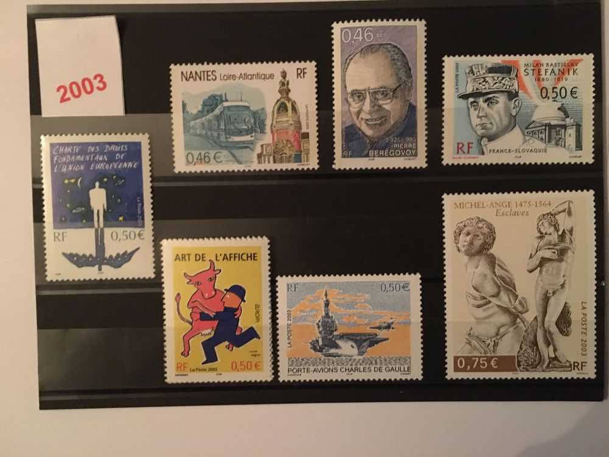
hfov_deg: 61.7
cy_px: 228
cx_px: 304
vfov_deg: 48.2
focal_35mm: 29
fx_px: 510
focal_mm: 4.15
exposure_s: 1/17
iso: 640
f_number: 2.2
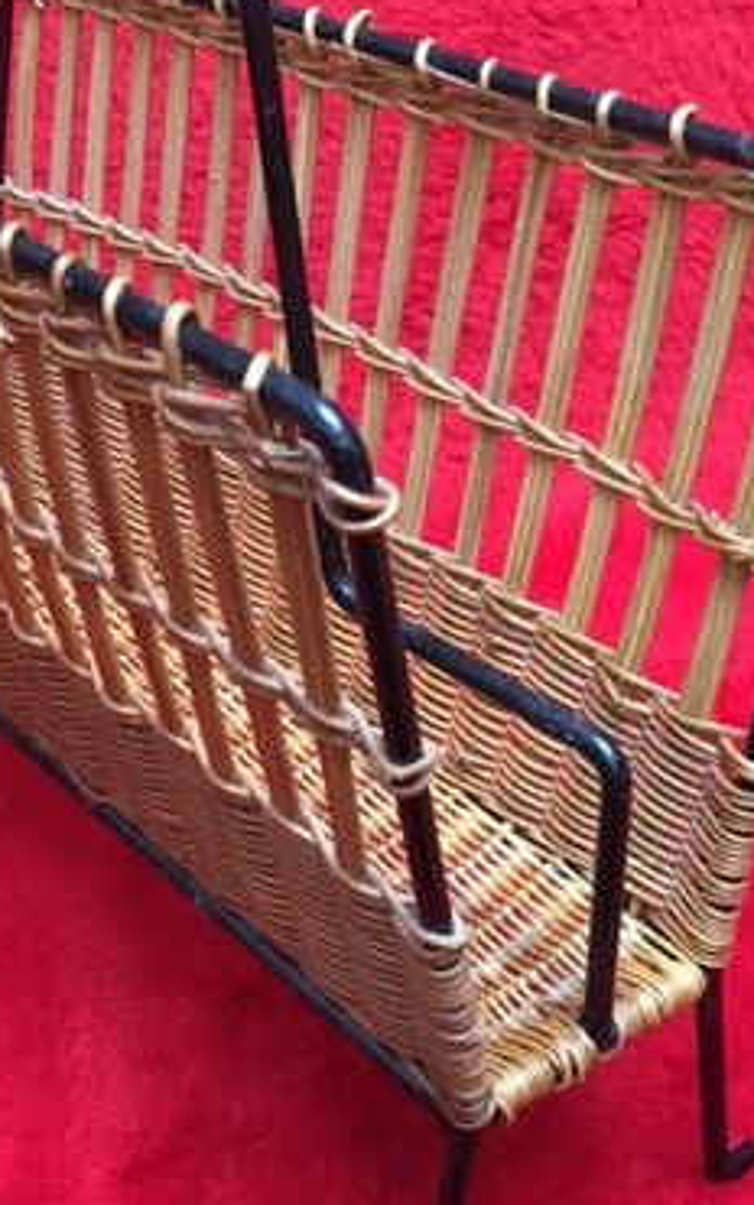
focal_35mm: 53
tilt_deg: -34.8
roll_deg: +0.4
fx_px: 1742
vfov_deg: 38.2
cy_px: 555
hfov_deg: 24.2
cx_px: 221
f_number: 2.2
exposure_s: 1/20
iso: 200
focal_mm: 4.15
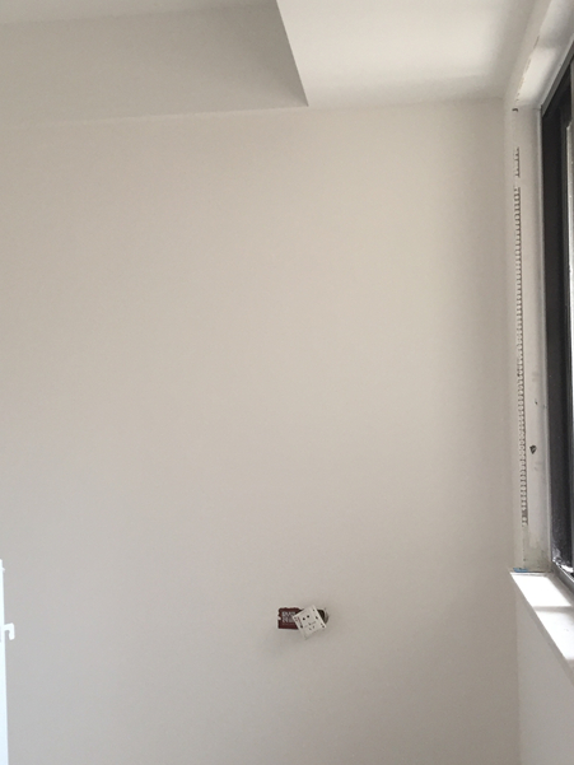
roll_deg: +1.2
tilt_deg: +2.9
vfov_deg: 42.1
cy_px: 360
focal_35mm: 45
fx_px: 995
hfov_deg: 32.1
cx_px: 242
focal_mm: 4.15
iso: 50
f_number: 2.2
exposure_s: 1/33
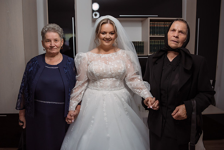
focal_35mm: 27
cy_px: 65
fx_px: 170
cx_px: 102
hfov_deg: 66.8
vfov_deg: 47.4
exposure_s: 1/200
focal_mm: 24
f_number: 2.8
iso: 1600
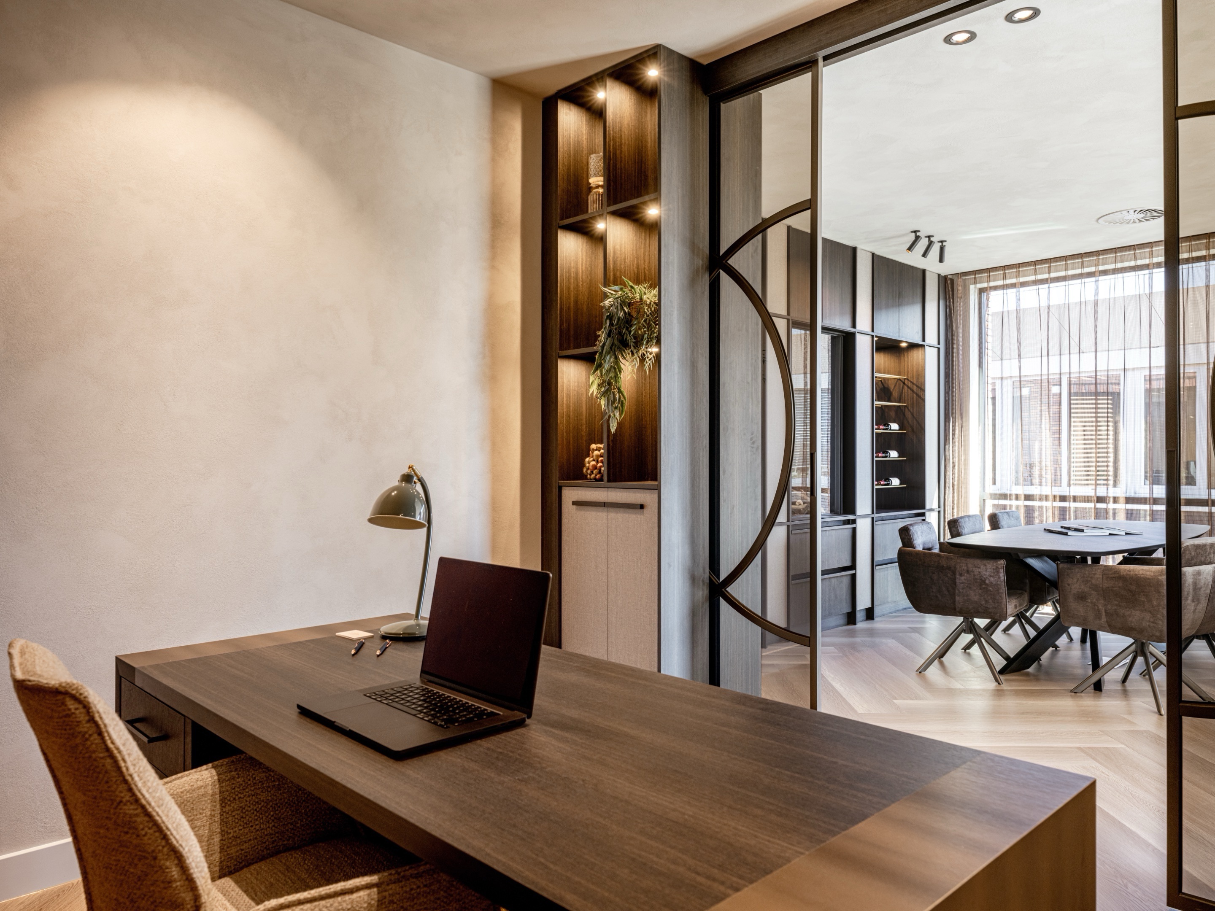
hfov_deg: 71.6
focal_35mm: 24
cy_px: 456
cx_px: 608
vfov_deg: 56.8
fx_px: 842
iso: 400
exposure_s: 1/3
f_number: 9
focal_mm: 30
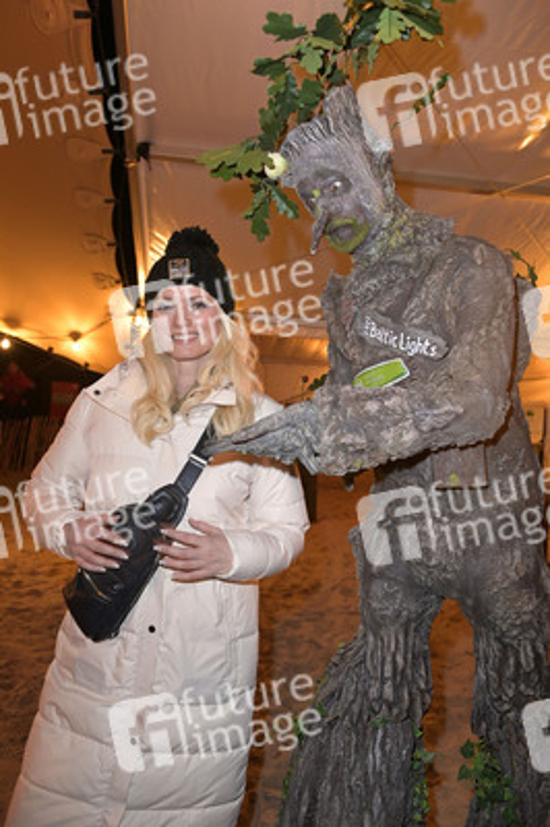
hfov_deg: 41.0
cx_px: 275
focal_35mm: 32
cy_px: 414
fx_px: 735
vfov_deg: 58.8
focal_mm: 32
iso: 2000
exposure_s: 1/50
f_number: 4
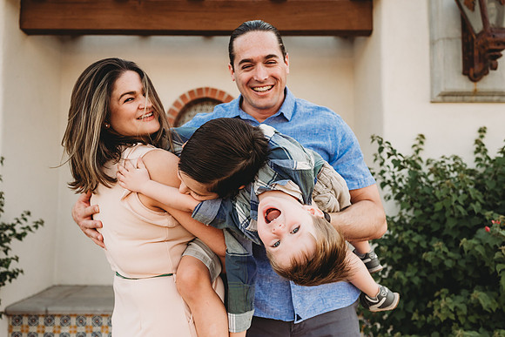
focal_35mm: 36
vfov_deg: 36.7
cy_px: 171
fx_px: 508
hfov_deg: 52.9
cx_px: 259
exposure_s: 1/2500
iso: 1000
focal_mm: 35
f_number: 3.5
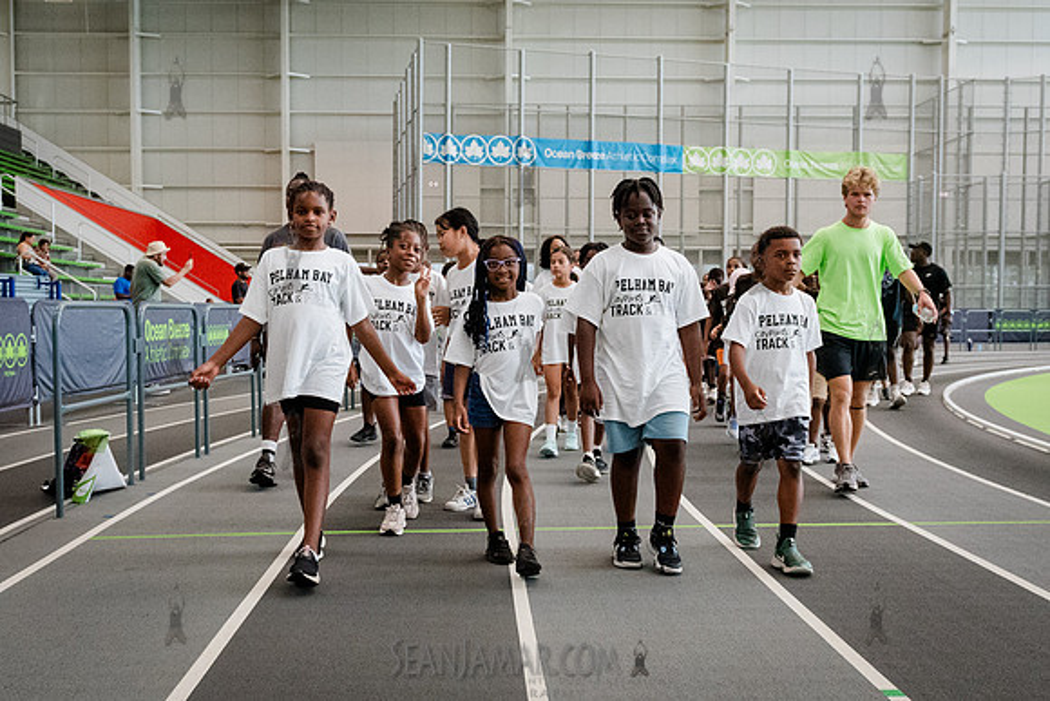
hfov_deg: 48.8
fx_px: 1156
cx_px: 501
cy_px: 373
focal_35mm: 40
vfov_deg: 33.7
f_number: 4
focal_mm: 24
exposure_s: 1/640
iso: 6400
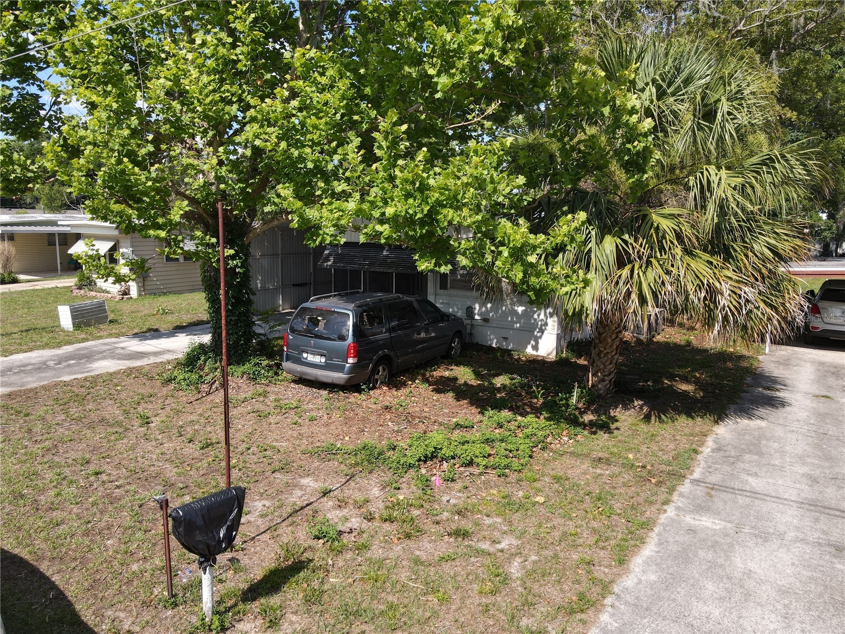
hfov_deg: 71.6
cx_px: 422
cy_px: 317
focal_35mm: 24
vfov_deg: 56.8
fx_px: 586
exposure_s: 1/500
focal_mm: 4.5
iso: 100
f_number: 2.8
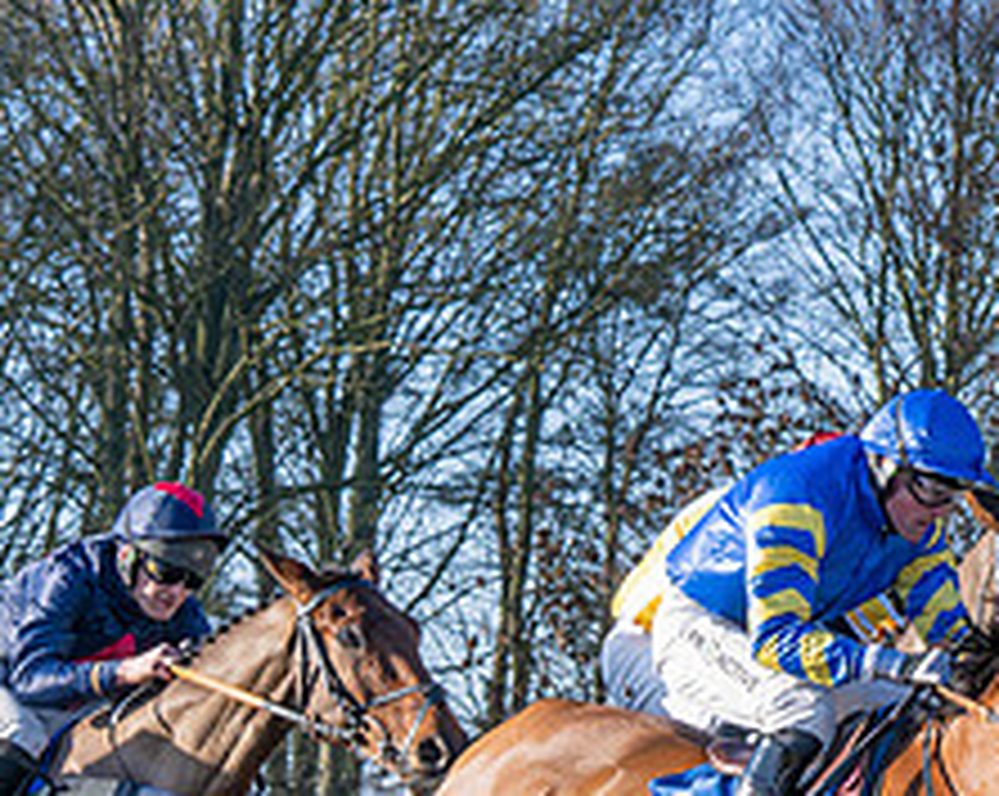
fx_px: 6407
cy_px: 833
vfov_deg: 7.1
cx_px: 1627
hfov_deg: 8.7
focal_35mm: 217
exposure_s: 1/1600
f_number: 5
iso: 400
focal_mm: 45
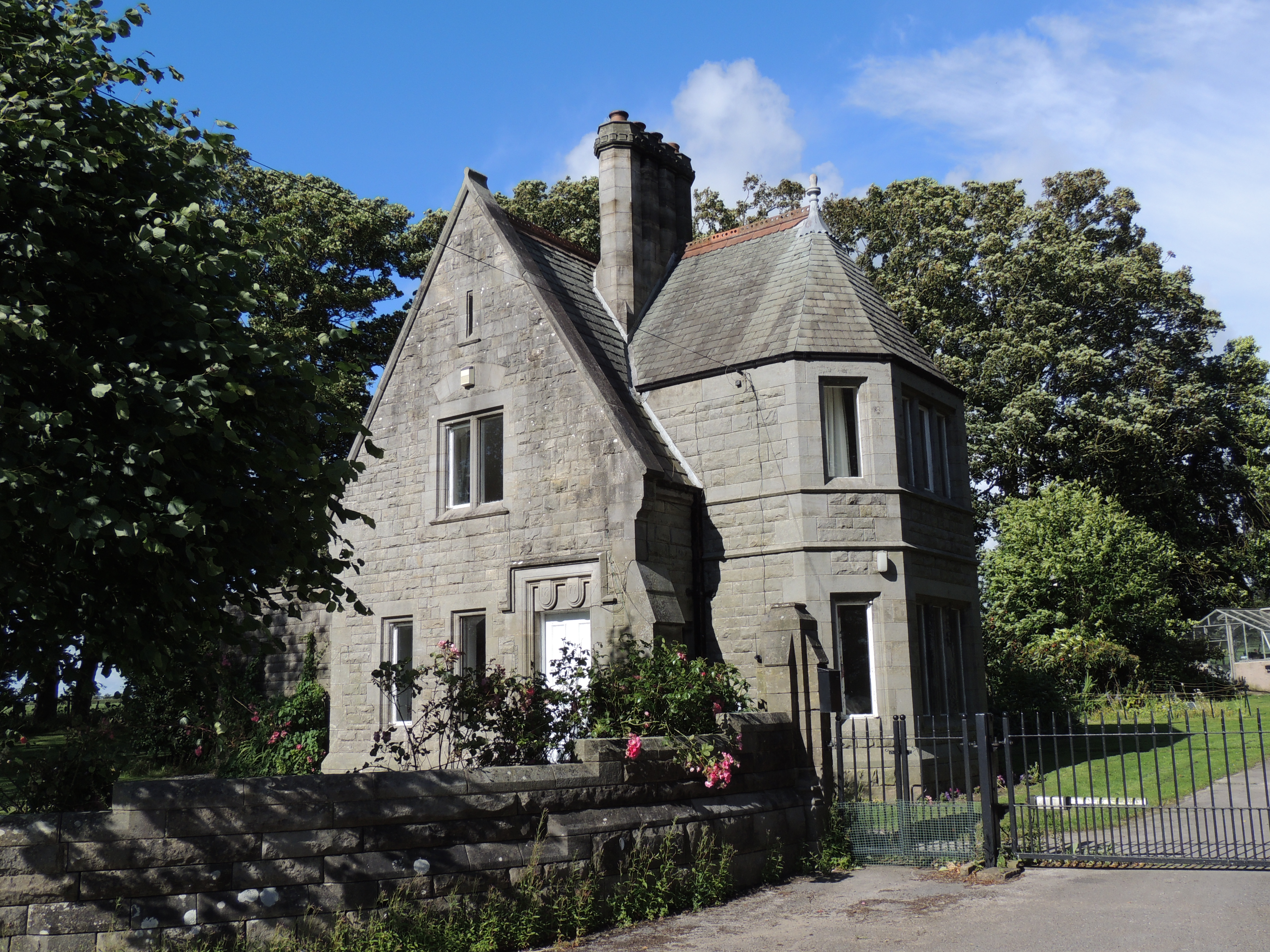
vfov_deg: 42.9
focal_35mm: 33
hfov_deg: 55.4
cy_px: 476
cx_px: 635
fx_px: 1211
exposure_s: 1/1250
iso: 100
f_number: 3.2
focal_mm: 5.8
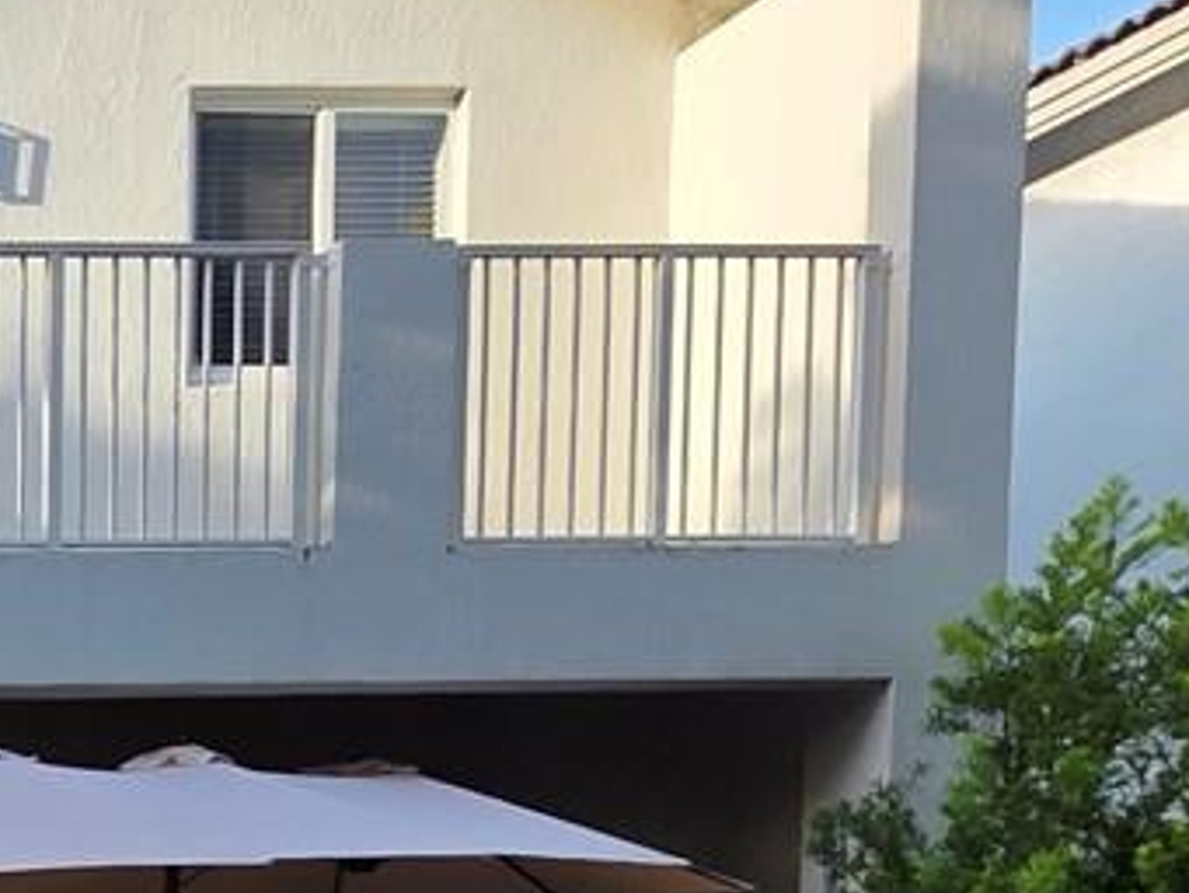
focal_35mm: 61
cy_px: 1266
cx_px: -781
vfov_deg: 21.0
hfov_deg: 22.8
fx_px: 2096
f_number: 1.9
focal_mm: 2.2
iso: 40
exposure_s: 1/470
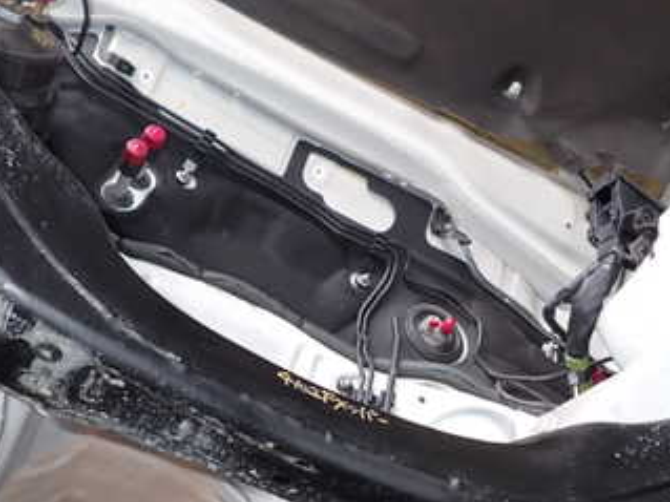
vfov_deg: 30.7
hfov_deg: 40.3
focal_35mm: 47
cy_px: 319
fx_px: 909
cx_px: 281
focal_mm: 4.5
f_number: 2
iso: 100
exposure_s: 1/160
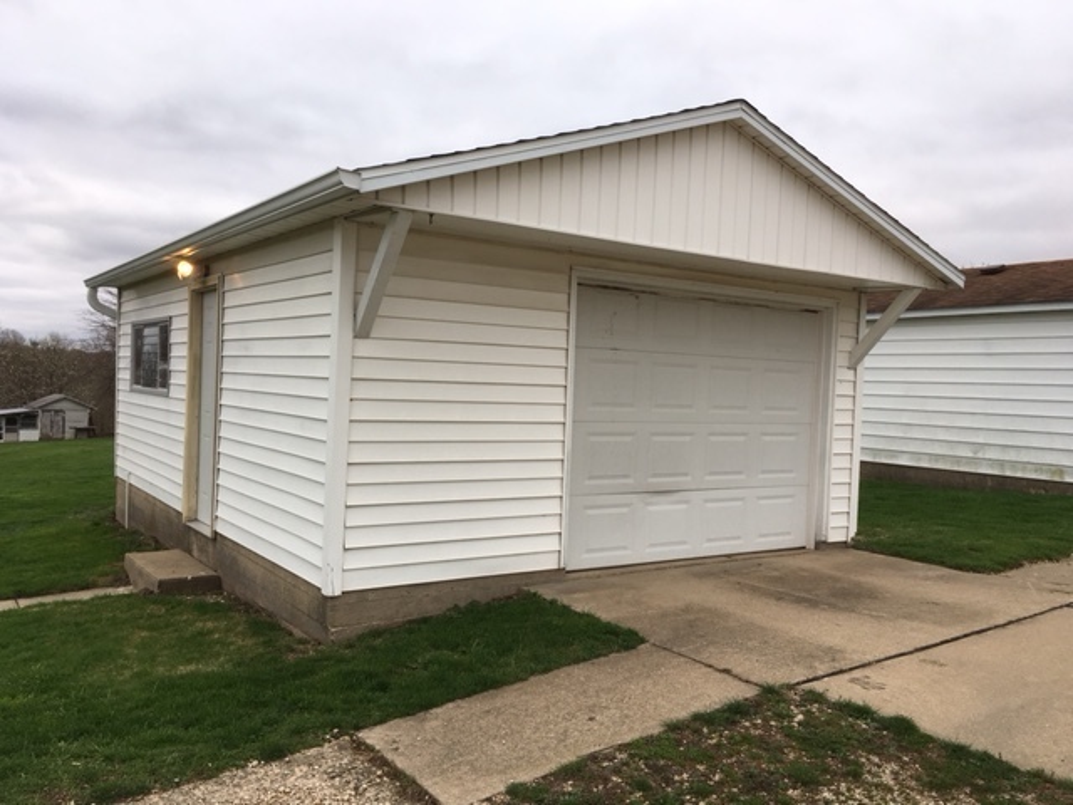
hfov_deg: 61.7
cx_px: 536
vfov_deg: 48.2
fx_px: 899
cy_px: 402
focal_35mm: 29
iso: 25
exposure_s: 1/167
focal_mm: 4.15
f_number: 2.2
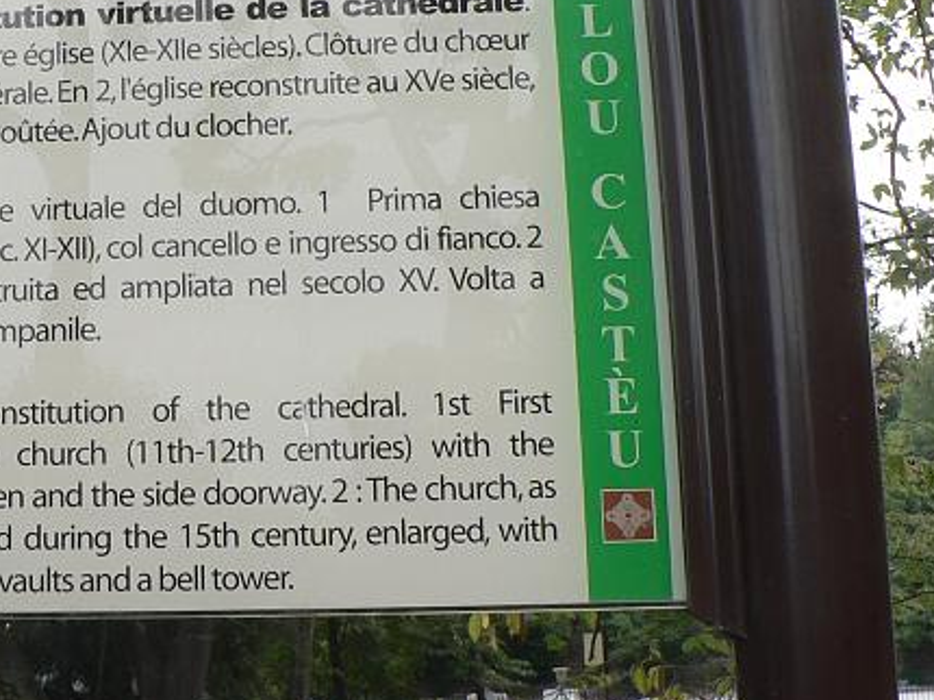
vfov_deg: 21.9
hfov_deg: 27.9
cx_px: 87
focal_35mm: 67
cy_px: 270
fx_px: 1807
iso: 80
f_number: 4
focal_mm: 6
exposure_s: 1/125
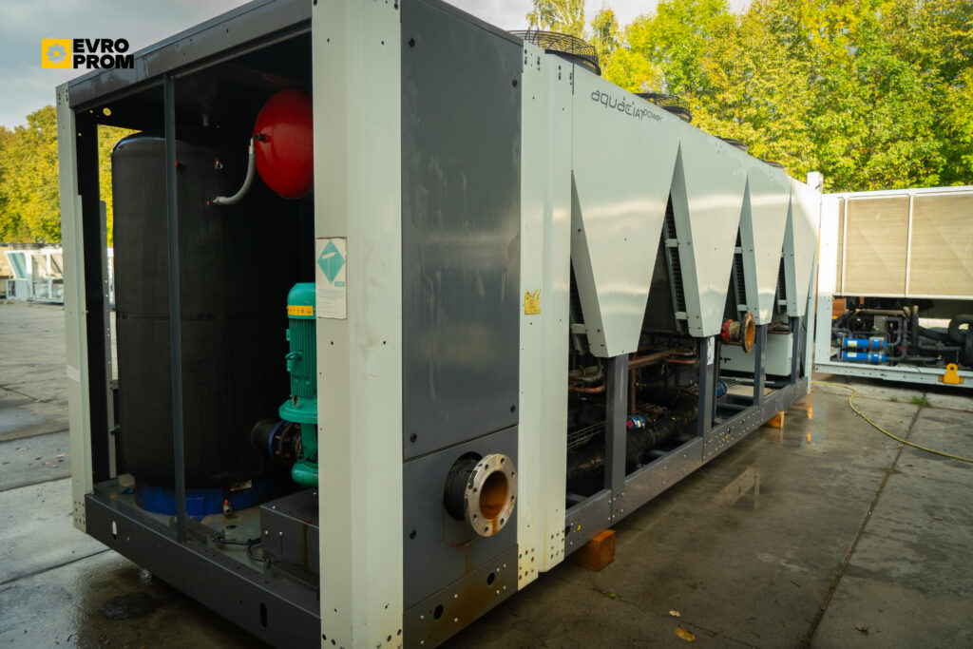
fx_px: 649
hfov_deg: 73.7
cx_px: 486
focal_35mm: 24
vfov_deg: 53.1
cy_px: 324
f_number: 4
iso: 1000
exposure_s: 1/320
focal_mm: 24
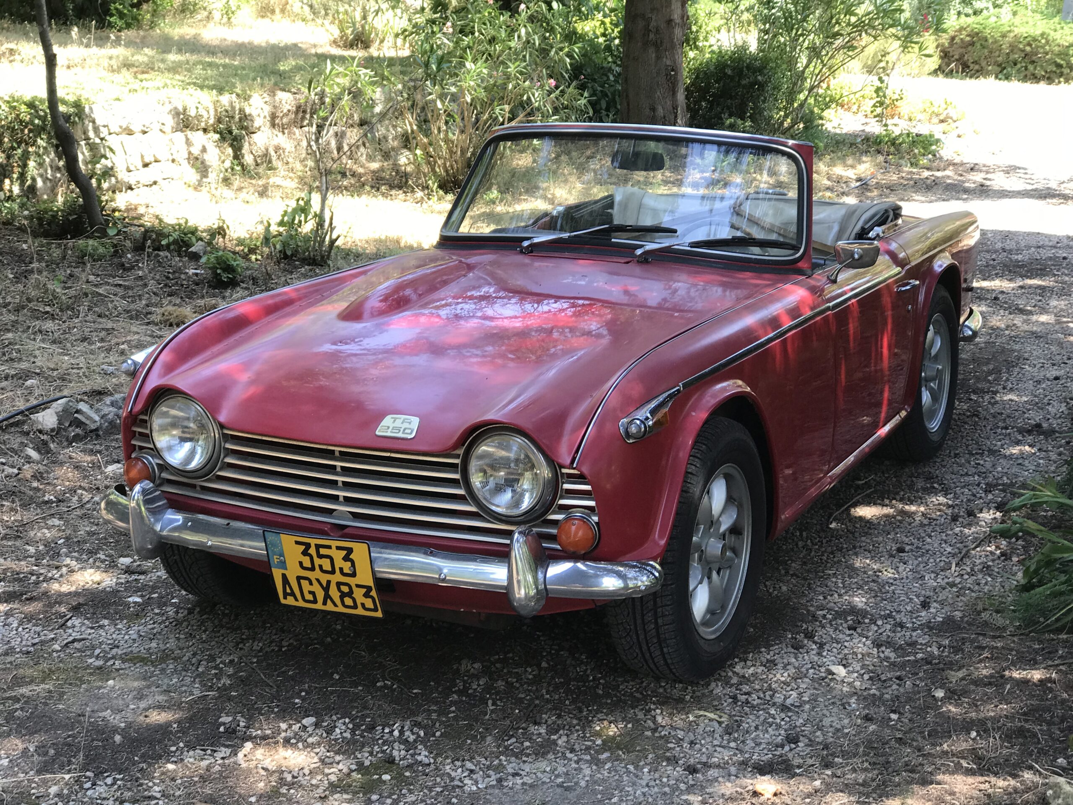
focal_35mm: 57
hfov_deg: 33.8
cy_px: 402
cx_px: 536
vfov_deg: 25.7
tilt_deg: -10.7
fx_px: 1767
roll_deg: +0.5
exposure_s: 1/94
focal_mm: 6.6
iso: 25
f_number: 2.8
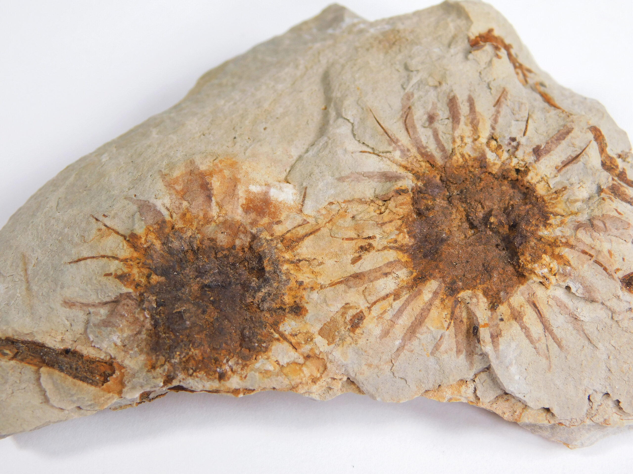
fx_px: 1463
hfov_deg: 24.4
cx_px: 316
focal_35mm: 80
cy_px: 237
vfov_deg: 18.4
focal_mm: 14.2
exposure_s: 1/125
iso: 125
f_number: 4.4
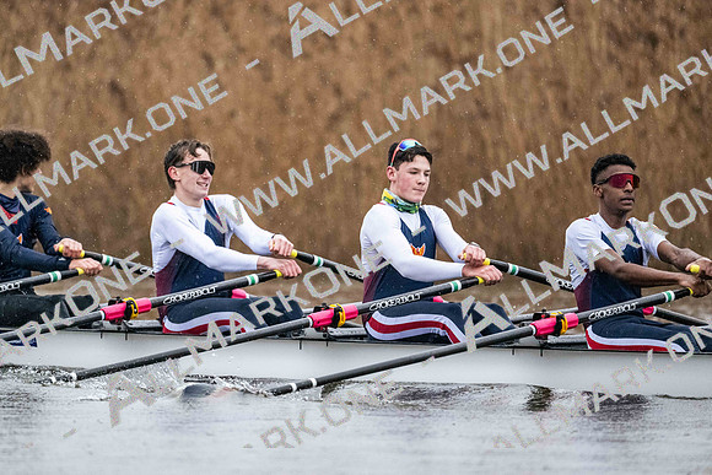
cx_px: 356
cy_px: 238
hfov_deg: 5.2
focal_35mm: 400
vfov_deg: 3.4
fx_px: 7913
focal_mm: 400
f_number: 4.5
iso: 8000
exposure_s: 1/1600
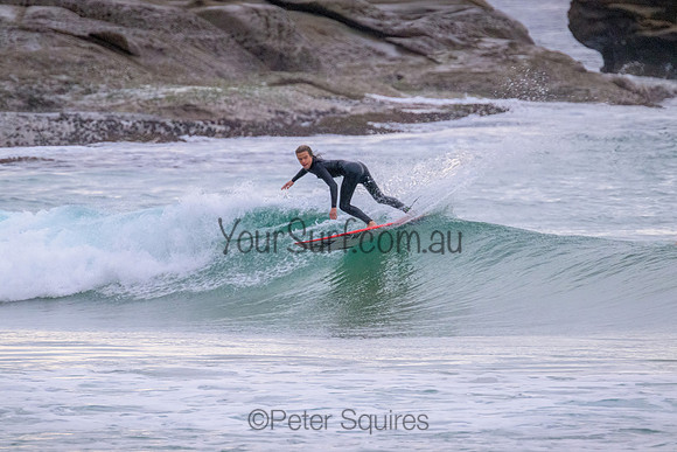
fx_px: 15342
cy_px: 226
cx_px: 338
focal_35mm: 816
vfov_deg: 1.7
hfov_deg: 2.5
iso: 7200
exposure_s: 1/320
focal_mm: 800
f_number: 11
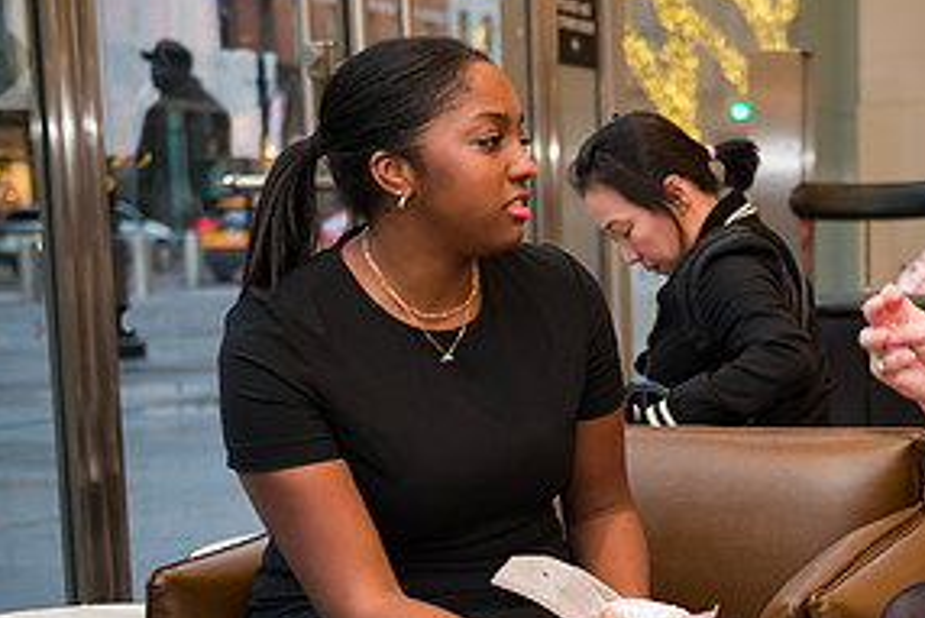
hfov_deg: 24.4
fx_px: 2082
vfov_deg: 16.7
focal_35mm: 81
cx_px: 828
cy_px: 534
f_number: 3.2
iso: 400
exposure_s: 1/125
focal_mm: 40
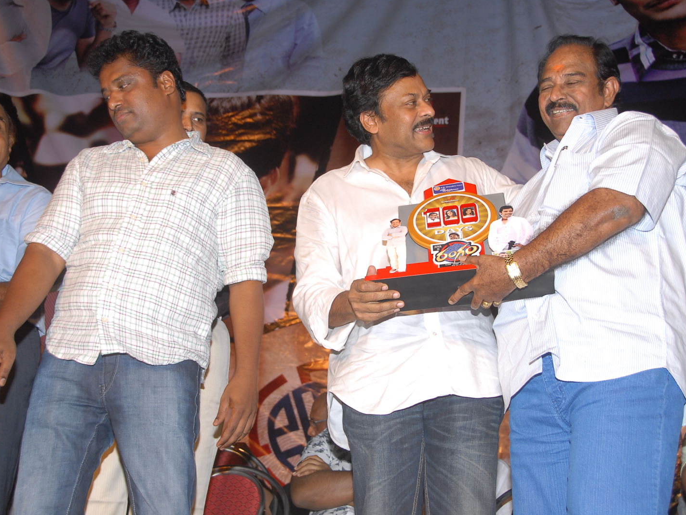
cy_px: 257
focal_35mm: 52
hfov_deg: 36.8
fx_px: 1030
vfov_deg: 28.0
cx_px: 358
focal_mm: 32
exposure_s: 1/125
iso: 320
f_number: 5.6
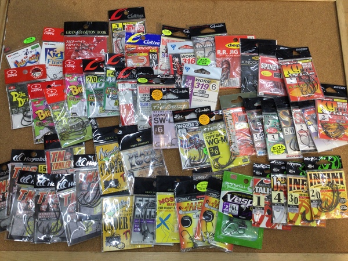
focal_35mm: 31
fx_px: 312
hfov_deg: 58.4
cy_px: 130
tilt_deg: -77.4
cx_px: 174
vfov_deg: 45.4
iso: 32
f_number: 2.4
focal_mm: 3.3
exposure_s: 1/60
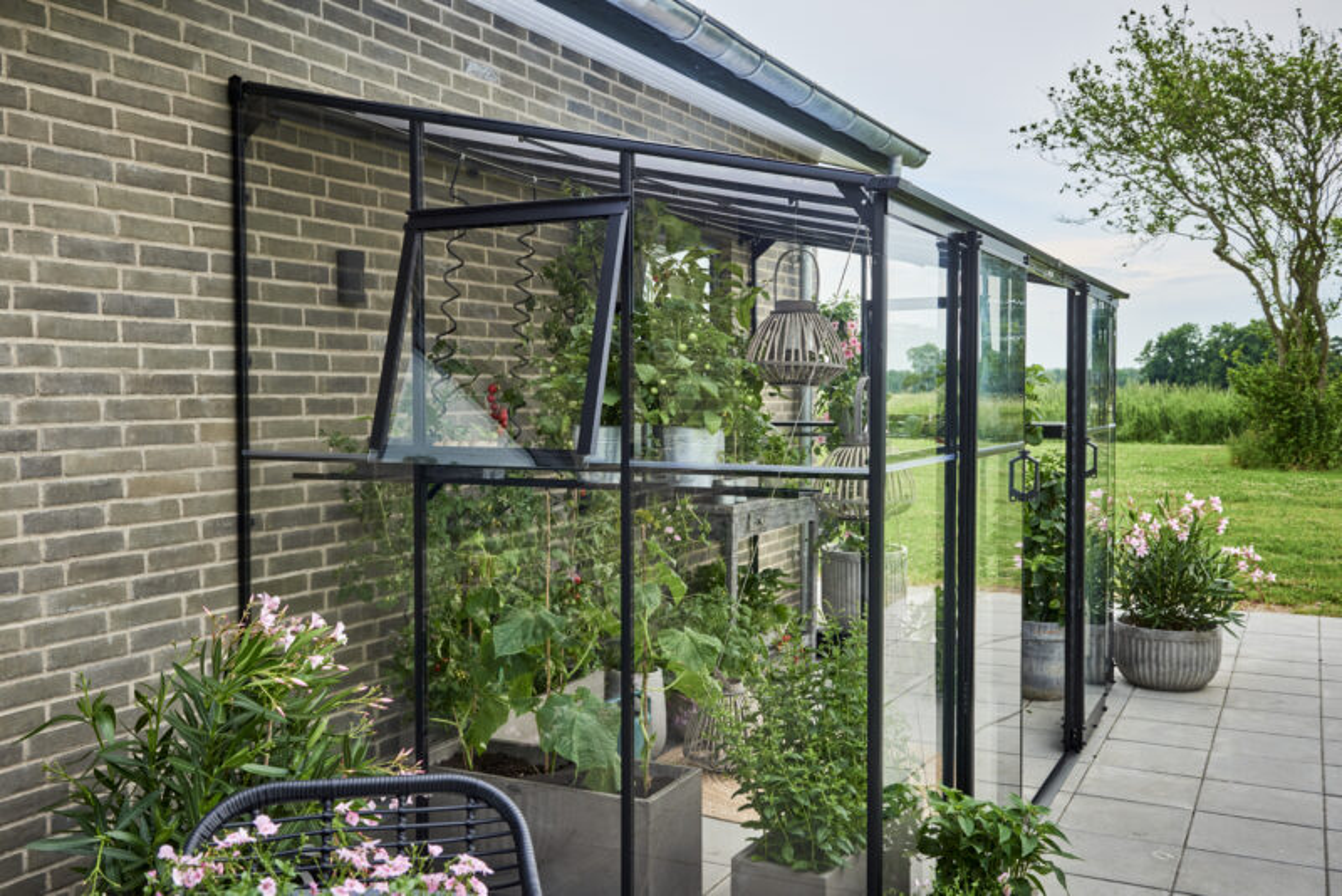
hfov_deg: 55.8
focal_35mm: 34
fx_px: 1268
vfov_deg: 38.9
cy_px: 448
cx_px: 671
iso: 320
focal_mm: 34
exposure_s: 1/100
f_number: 8
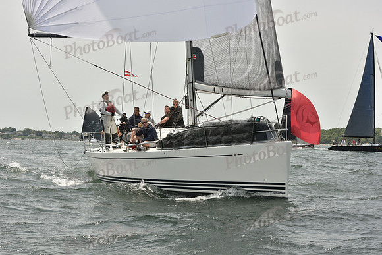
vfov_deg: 19.5
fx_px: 743
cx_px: 191
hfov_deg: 28.8
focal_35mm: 70
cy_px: 128
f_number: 11
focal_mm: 70
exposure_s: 1/1000
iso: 400
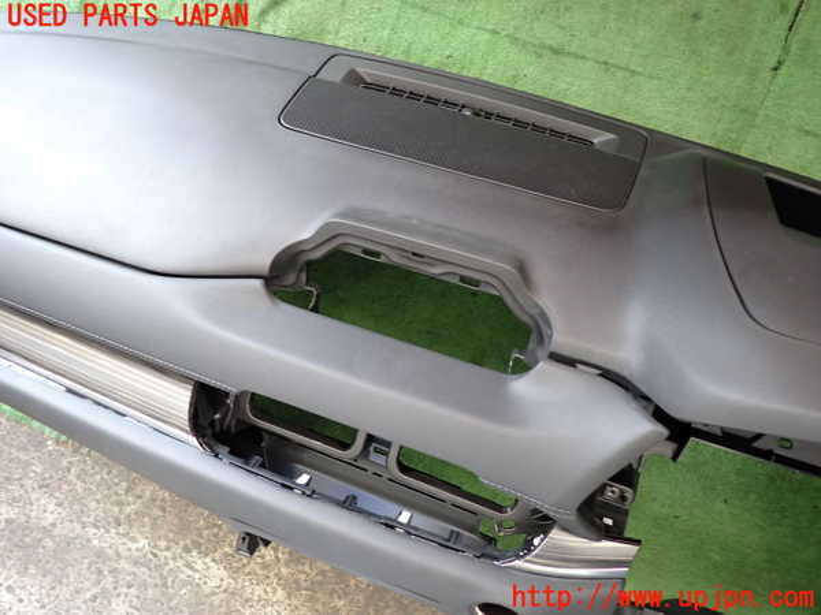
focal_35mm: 25
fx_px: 593
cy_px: 308
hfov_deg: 69.4
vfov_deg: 54.9
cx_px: 410
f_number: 2
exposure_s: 1/30
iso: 320
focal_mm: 4.5
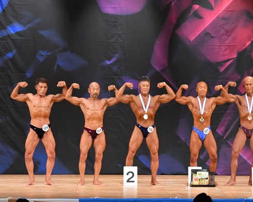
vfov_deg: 8.0
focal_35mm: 193
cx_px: 183
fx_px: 1445
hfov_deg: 10.0
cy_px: 105
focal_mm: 90
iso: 5600
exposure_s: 1/400
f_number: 5.6
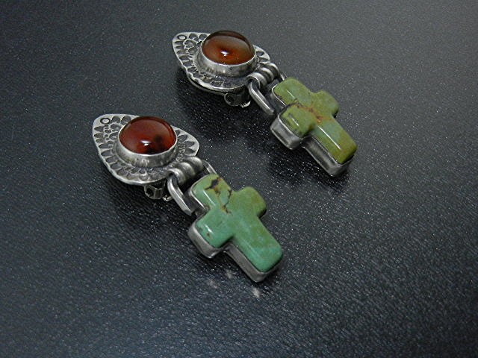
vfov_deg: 28.0
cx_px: 239
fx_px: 718
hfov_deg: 36.8
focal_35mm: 52
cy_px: 179
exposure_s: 1/30
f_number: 7.8
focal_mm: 9.3
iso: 800
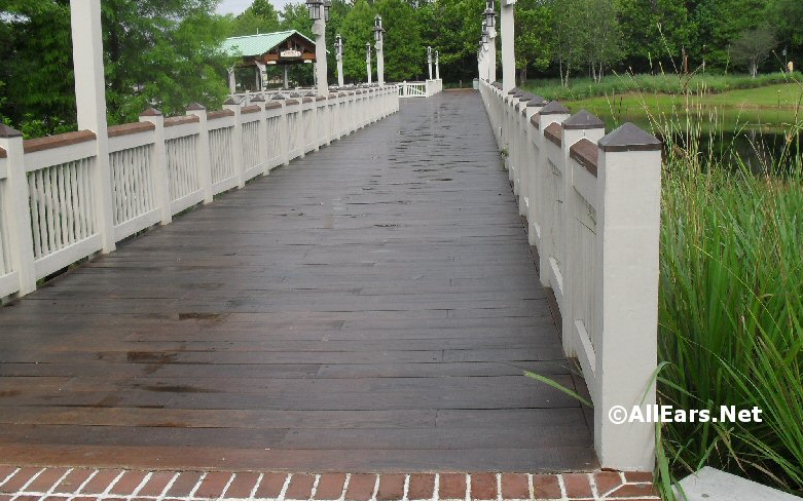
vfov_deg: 33.5
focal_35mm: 38
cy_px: 207
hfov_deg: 51.5
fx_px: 832
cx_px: 396
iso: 100
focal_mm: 6.3
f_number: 8.4
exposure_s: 1/125
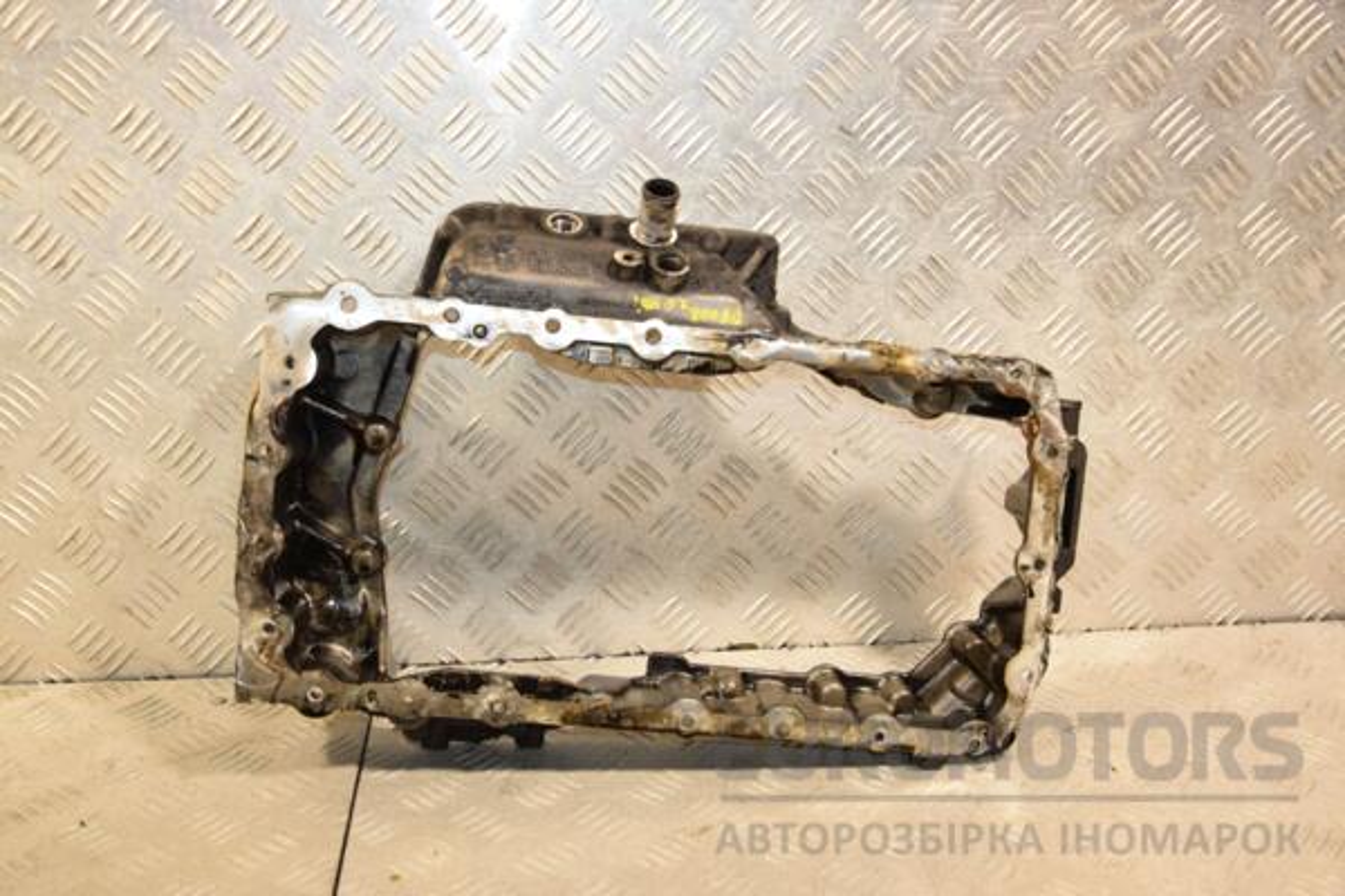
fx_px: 1457
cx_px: 672
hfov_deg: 49.6
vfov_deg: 34.2
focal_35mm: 39
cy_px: 448
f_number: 5
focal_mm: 26
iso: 800
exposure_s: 1/200
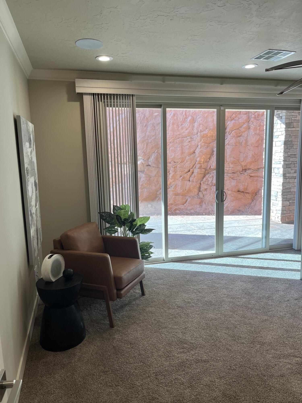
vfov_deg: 67.3
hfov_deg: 53.1
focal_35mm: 26
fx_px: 302
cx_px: 151
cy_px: 202
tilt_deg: -9.2
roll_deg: +1.5
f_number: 1.6
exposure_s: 1/120
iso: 40
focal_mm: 5.1
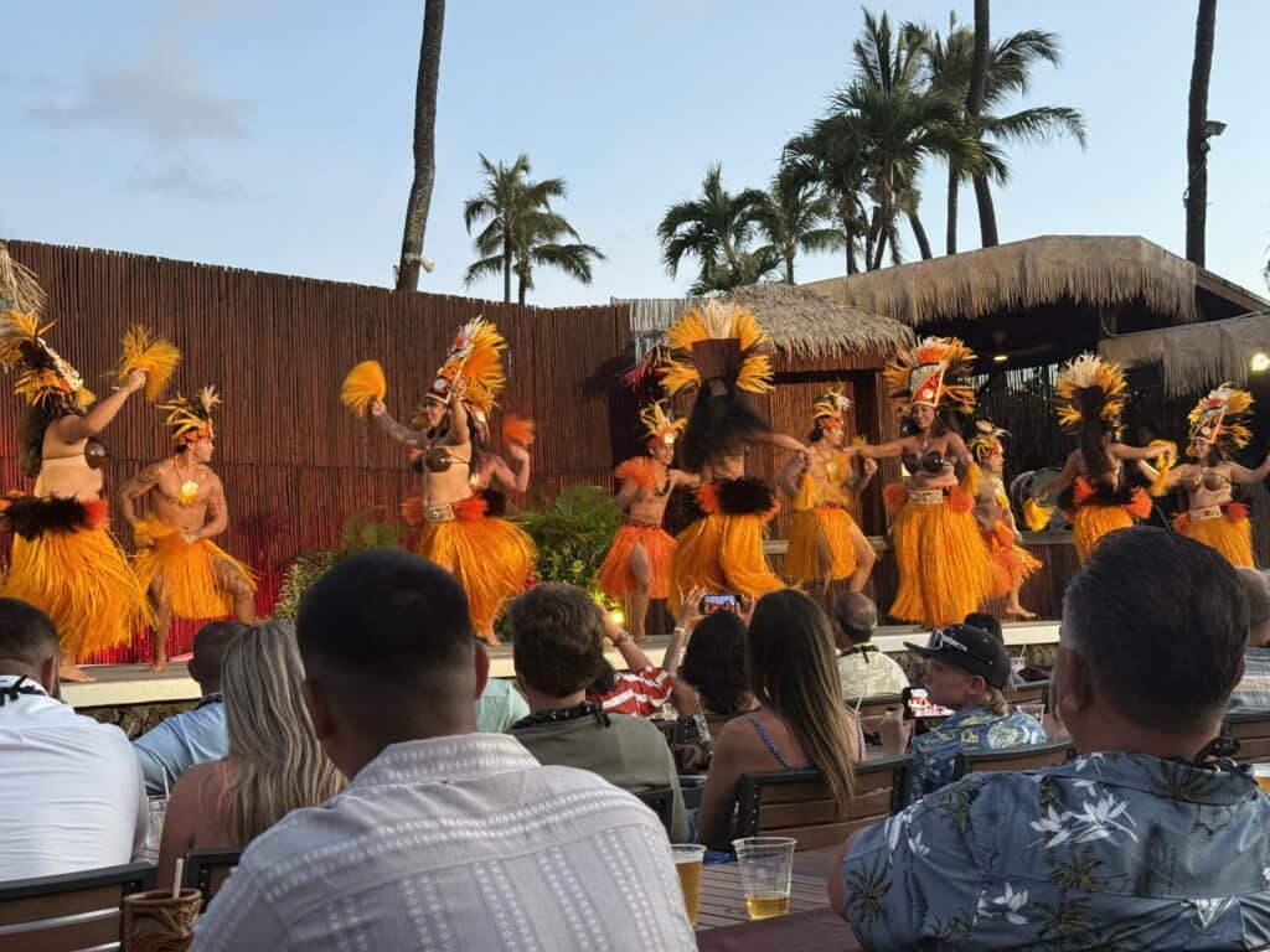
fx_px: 1761
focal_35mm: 48
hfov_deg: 39.7
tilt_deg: +4.6
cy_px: 476
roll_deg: +2.9
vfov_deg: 30.3
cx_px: 635
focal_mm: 6.76
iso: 160
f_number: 1.78
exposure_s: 1/60
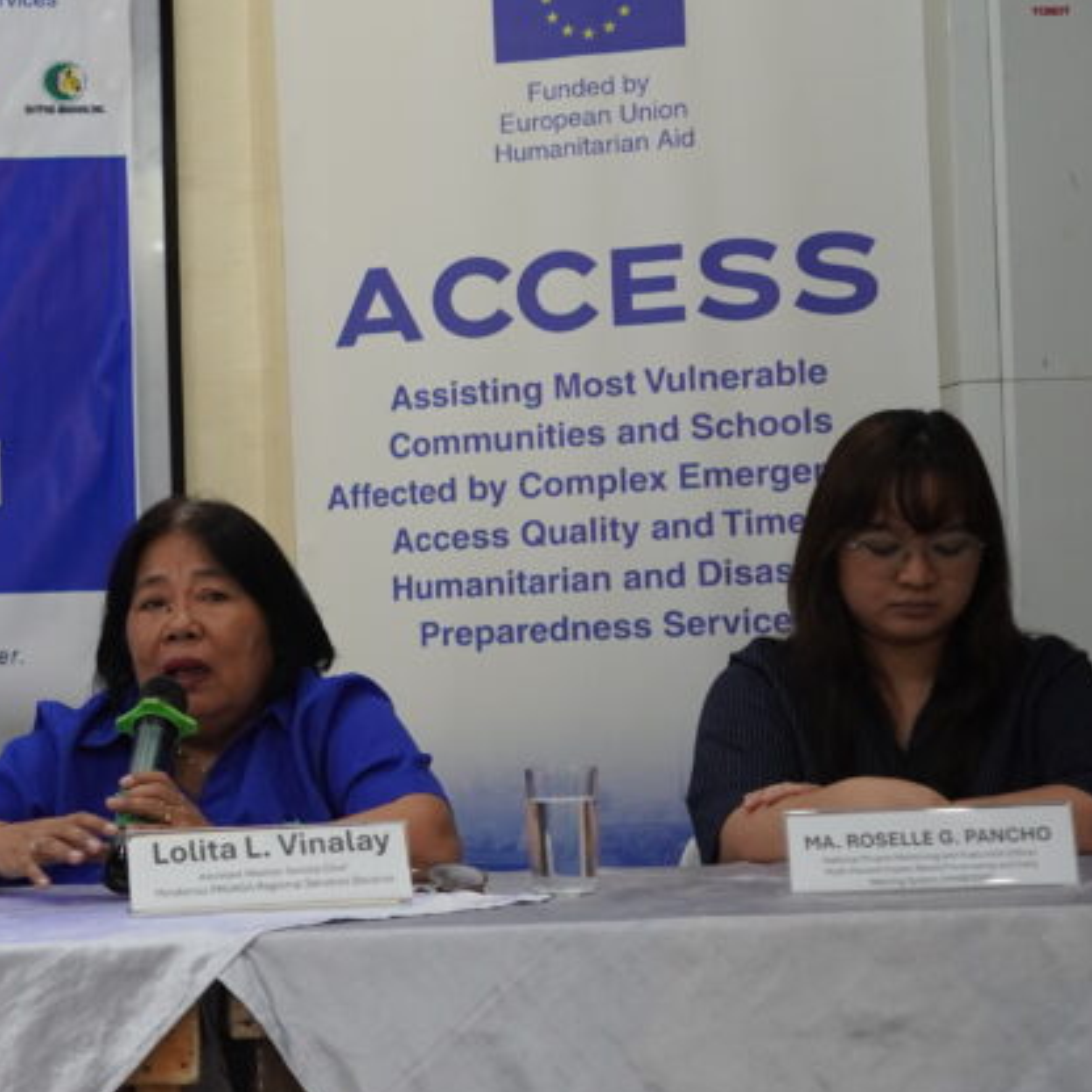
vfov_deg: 18.6
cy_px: 597
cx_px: -71
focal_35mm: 93
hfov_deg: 18.1
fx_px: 3325
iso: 1000
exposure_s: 1/160
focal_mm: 29.7
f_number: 2.8
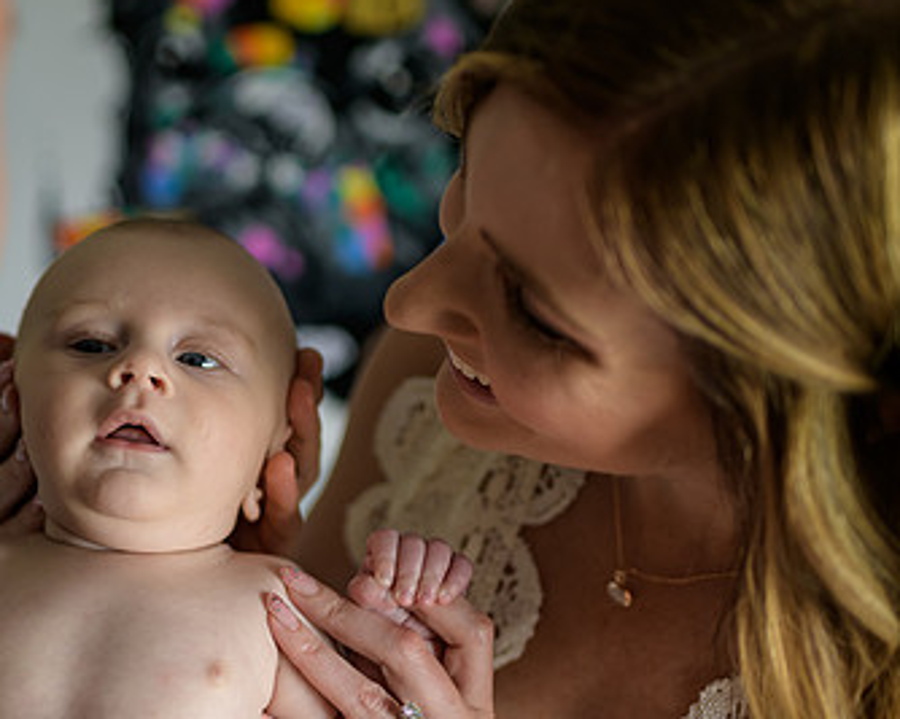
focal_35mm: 57
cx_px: 156
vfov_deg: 26.6
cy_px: 400
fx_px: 1518
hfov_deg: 32.0
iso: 200
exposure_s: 1/160
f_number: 2
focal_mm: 35
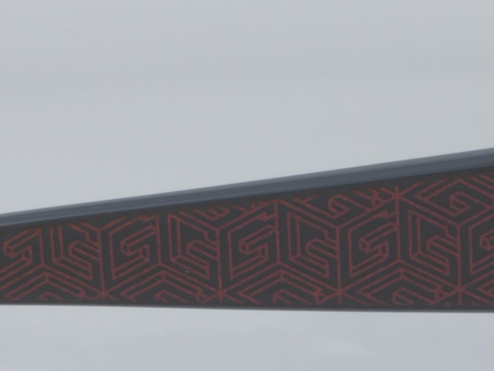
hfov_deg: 6.9
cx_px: 316
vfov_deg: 5.1
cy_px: 104
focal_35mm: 289
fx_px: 4125
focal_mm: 50
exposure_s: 1/4
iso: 100
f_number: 32
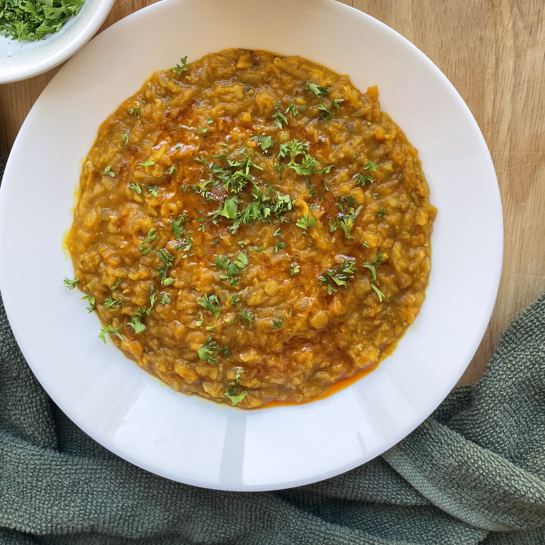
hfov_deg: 52.5
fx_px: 552
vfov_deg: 51.8
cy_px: 192
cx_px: 274
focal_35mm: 31
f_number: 1.6
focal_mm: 4.2
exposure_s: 1/121
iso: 64
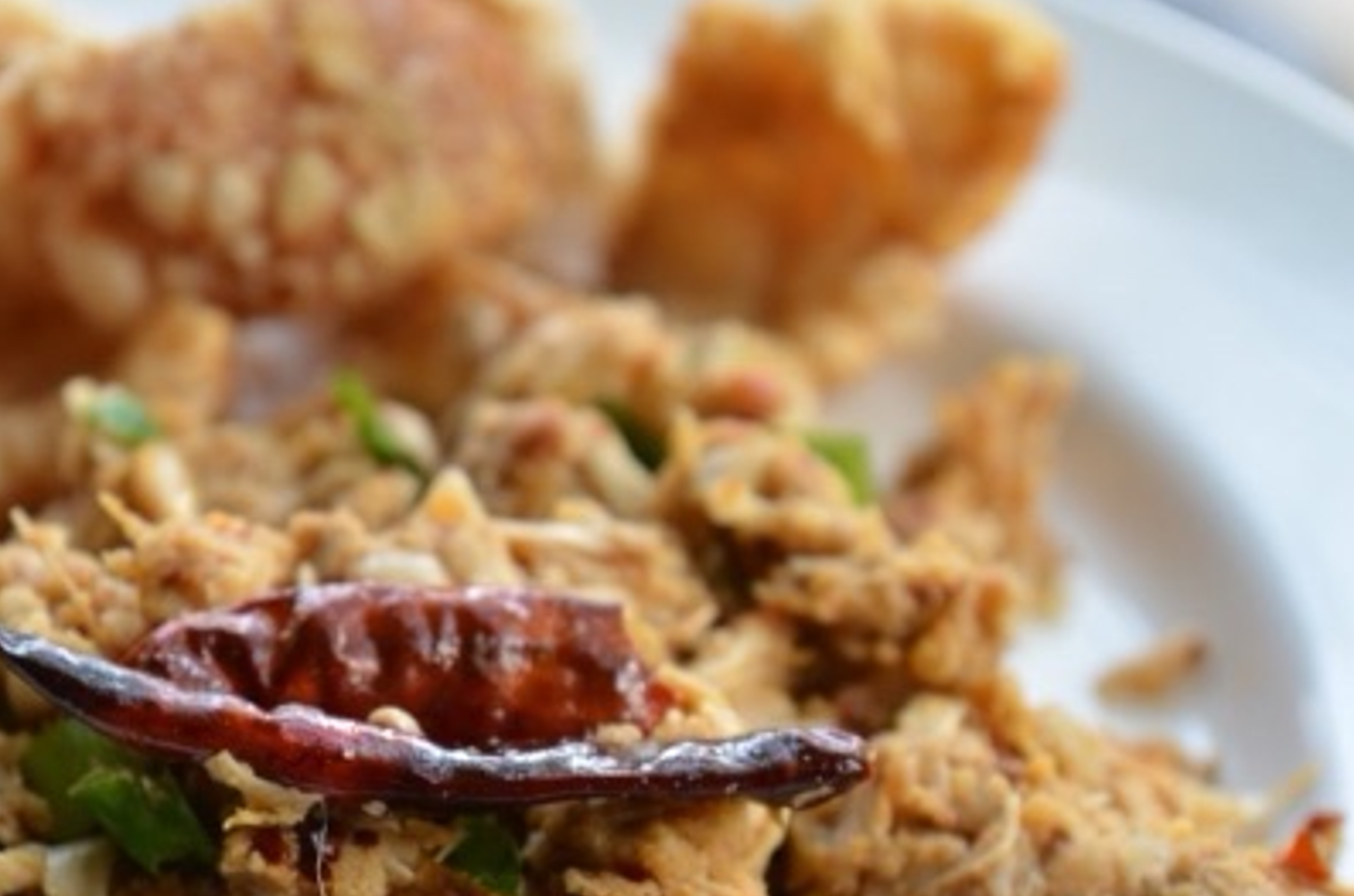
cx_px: 307
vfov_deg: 9.0
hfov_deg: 13.6
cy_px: 739
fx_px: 5668
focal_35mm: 151
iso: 320
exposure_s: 1/60
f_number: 4
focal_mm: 50
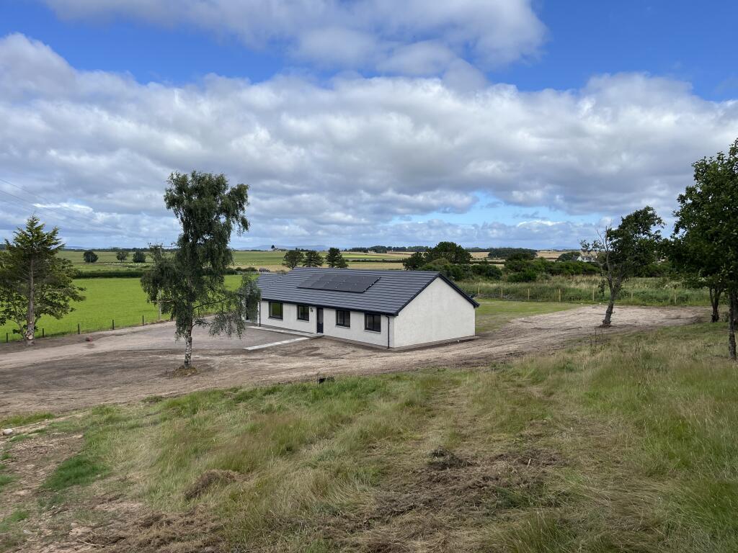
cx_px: 369
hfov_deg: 67.3
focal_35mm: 26
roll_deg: +0.7
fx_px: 554
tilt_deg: -2.4
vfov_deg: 53.1
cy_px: 276
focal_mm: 5.1
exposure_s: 1/3745
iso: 50
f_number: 1.6
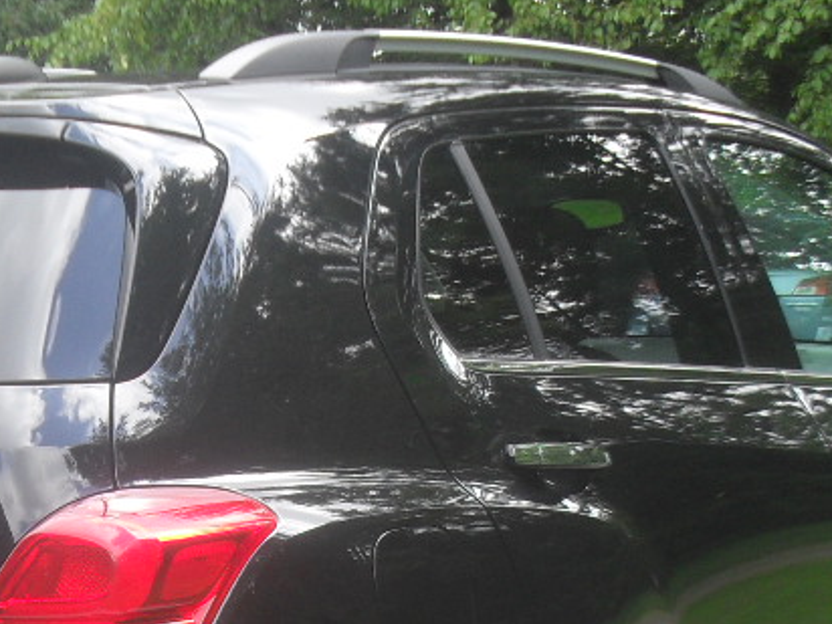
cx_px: 273
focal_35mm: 87
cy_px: 707
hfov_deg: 22.4
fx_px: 2091
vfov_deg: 16.4
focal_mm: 6.3
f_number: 3.2
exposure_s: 1/125
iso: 100
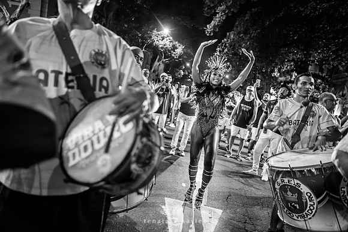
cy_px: 116
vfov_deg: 53.2
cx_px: 174
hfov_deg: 73.7
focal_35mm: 24
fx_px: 232
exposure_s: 1/200
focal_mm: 24
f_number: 1.8
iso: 2500
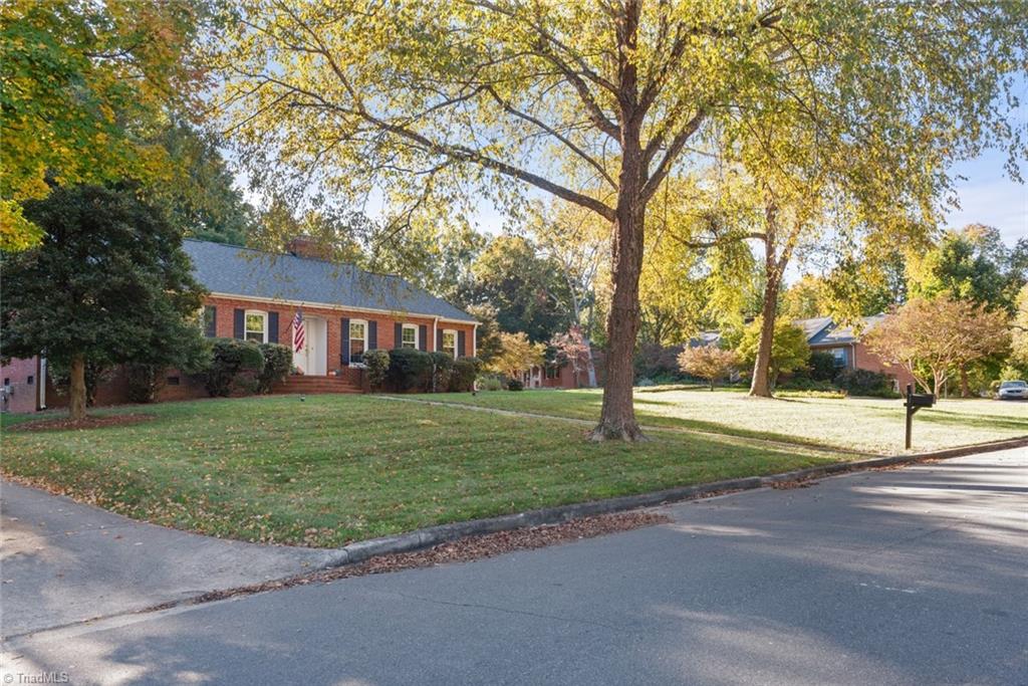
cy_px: 343
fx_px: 885
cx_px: 514
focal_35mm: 31
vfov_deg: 42.3
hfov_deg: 60.3
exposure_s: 1/60
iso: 320
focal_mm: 31
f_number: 7.1
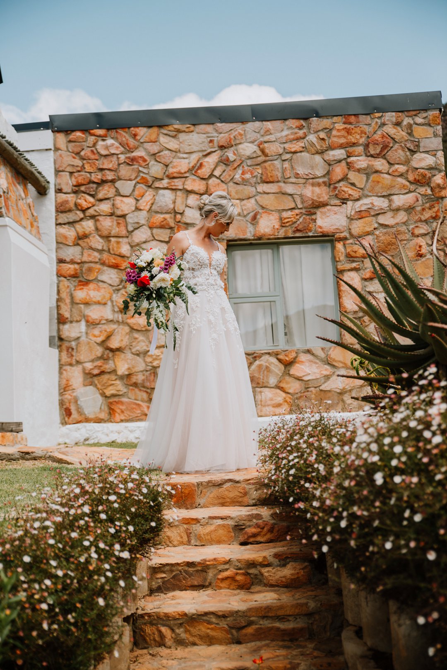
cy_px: 335
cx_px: 224
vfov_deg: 42.7
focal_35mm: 46
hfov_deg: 29.3
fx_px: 856
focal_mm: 46
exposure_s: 1/2000
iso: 100
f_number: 2.8
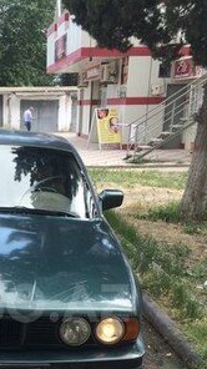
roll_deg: +2.2
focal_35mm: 53
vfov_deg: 37.6
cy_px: 303
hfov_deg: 21.8
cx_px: 1
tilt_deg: -20.4
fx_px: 518
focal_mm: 4.15
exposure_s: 1/380
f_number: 2.2
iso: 32
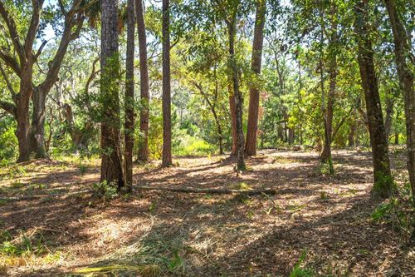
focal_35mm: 35
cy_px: 138
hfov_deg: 54.5
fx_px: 403
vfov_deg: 37.8
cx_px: 208
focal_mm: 35
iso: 400
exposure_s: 1/250
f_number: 7.1
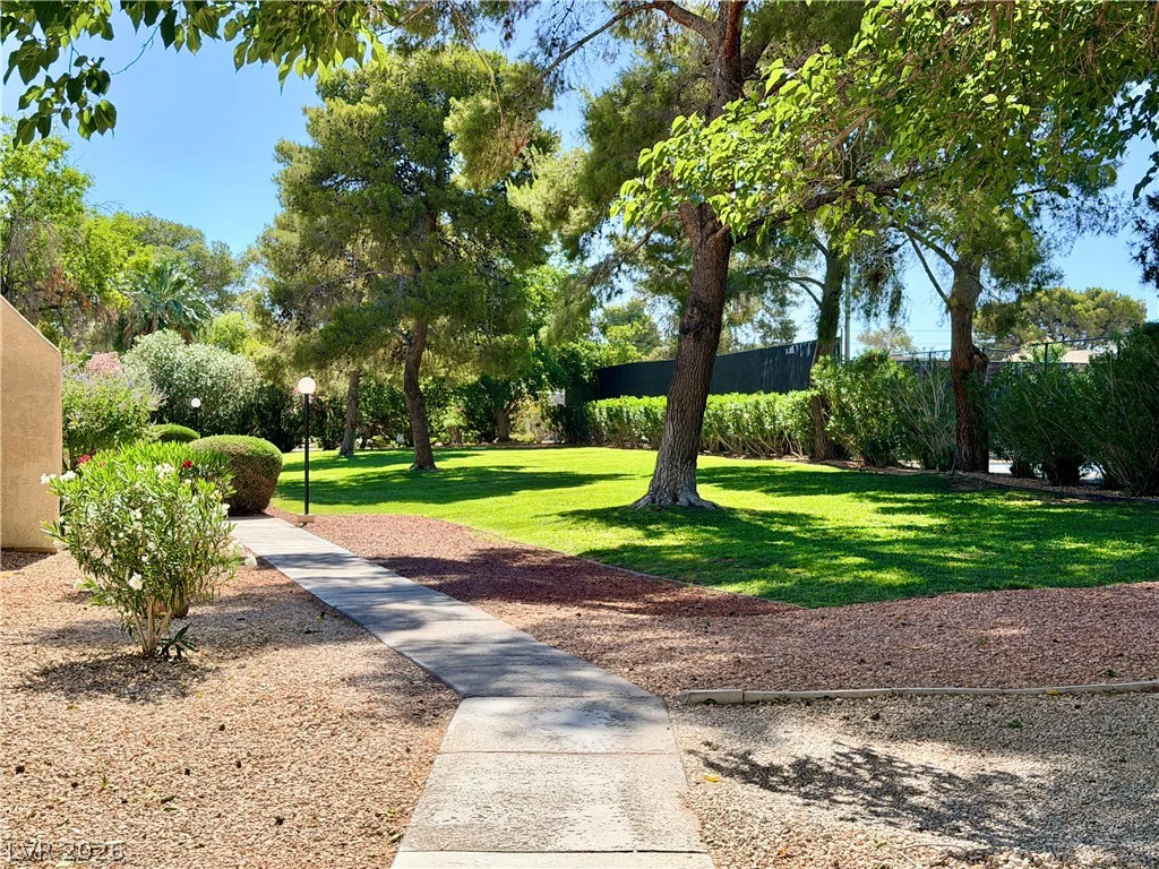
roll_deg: -0.7
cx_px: 580
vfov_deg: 30.3
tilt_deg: -0.2
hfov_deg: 39.7
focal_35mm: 48
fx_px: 1607
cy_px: 434
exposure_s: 1/2494
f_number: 1.78
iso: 80
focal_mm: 6.76
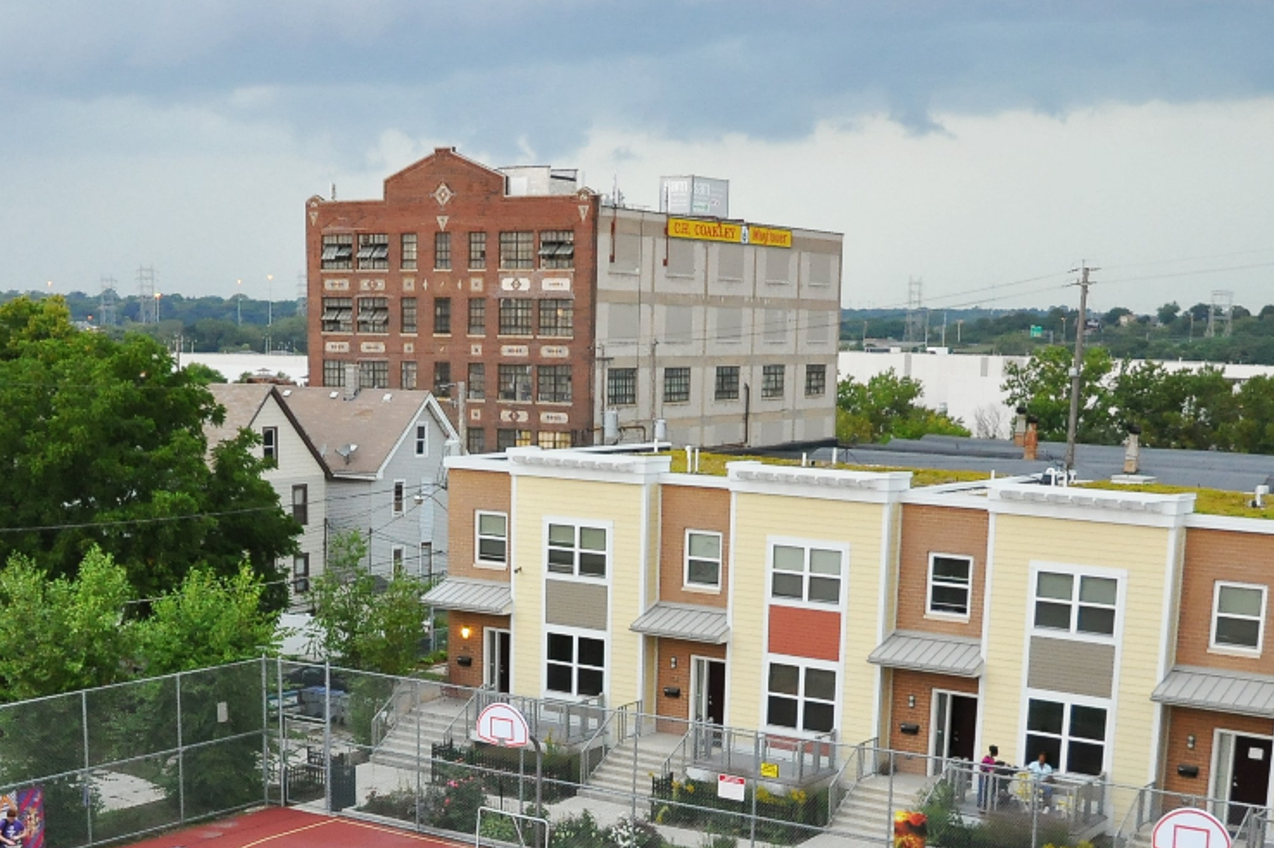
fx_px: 1839
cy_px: 787
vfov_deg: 25.1
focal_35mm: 52
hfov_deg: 38.2
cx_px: 564
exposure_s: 1/100
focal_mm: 16
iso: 800
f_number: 3.5
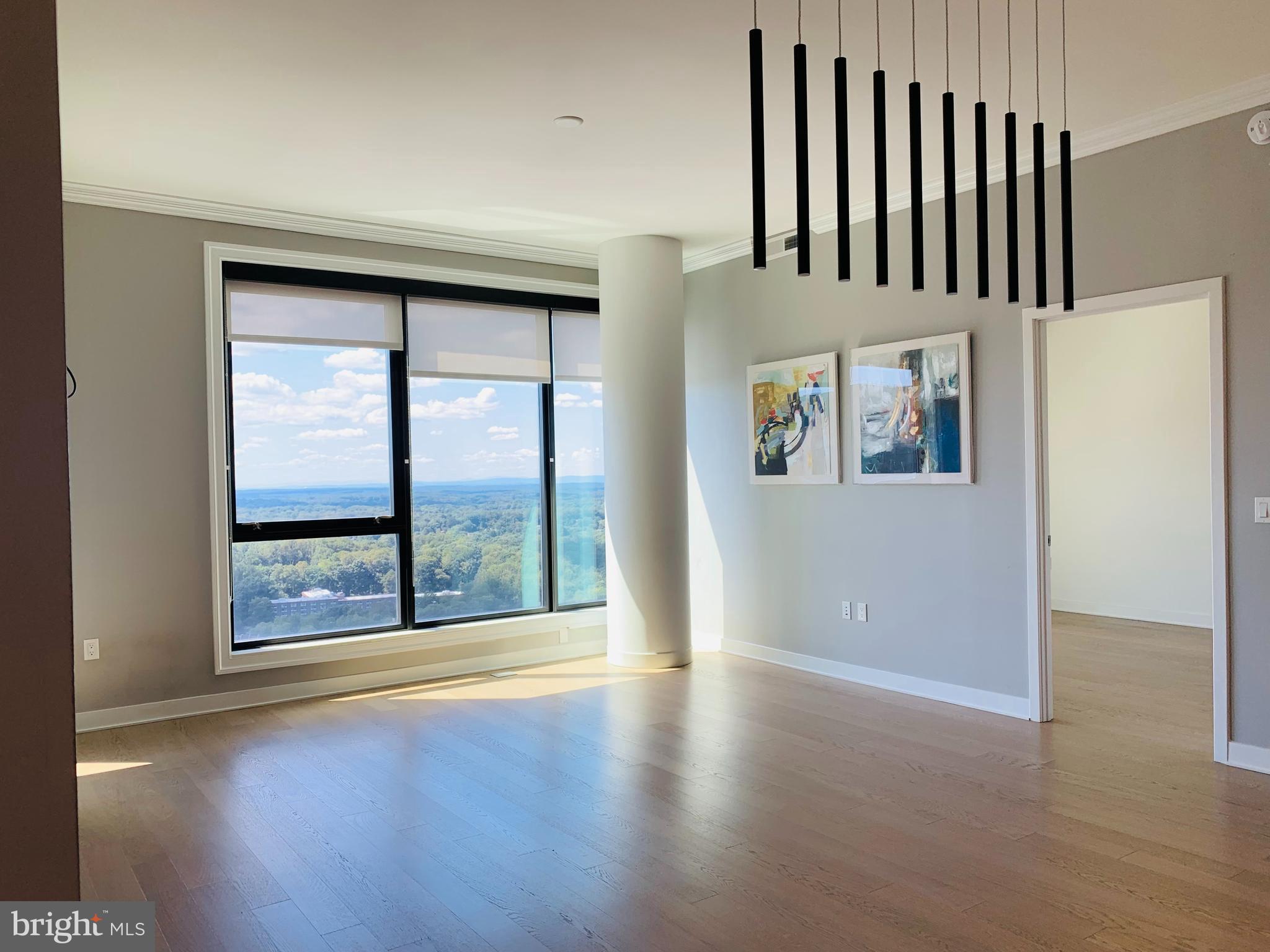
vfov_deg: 53.1
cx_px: 635
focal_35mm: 26
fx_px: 954
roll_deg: +1.0
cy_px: 476
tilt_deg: -0.8
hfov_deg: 67.3
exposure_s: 1/241
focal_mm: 4.25
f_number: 1.8
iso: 25
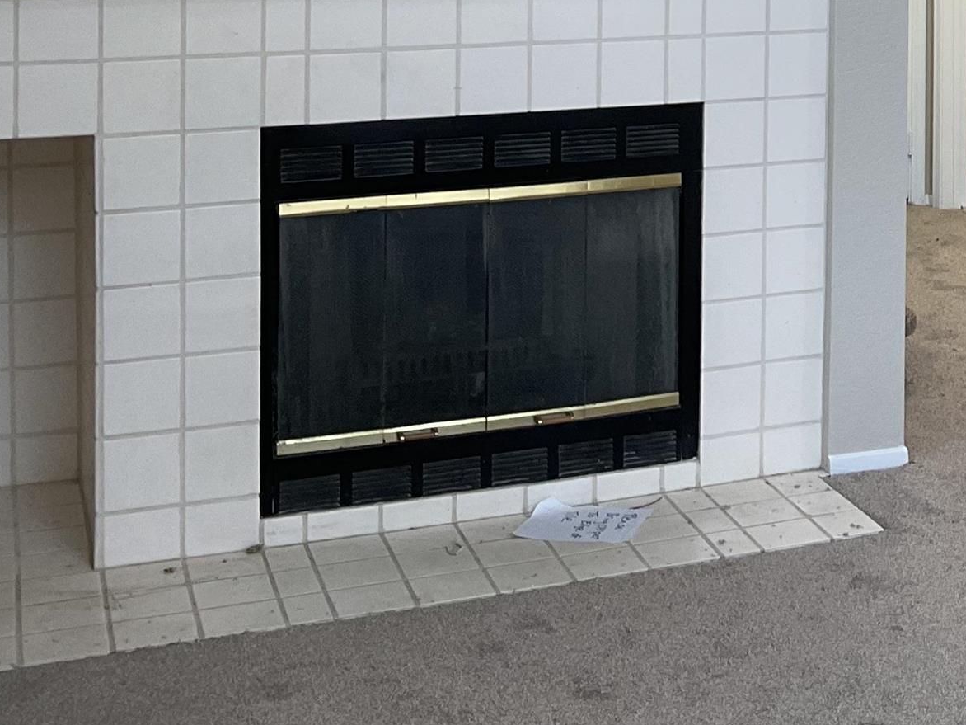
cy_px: -148
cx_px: 1036
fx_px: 2121
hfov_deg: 24.1
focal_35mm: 76
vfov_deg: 18.4
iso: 50
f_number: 1.8
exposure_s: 1/60
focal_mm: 3
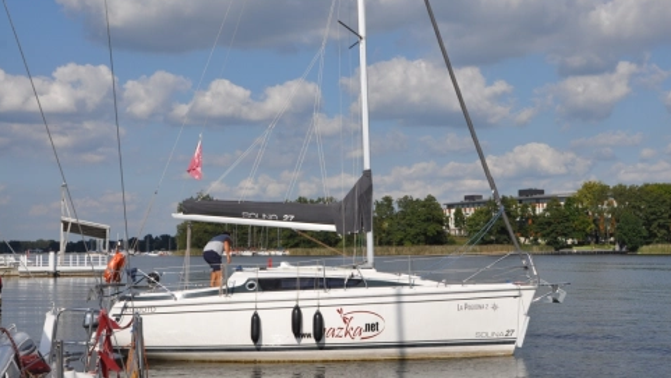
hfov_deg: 34.3
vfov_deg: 19.7
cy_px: 201
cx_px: 368
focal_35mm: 61
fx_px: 1086
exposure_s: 1/500
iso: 200
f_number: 11
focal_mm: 34
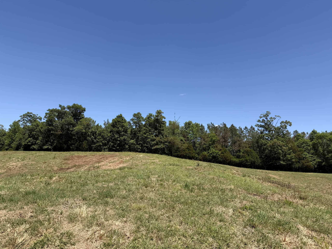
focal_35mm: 24
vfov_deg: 56.8
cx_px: 166
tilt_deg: +7.2
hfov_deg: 71.6
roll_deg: -1.0
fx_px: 230
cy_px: 124
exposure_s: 1/4167
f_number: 1.78
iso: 80
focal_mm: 6.76
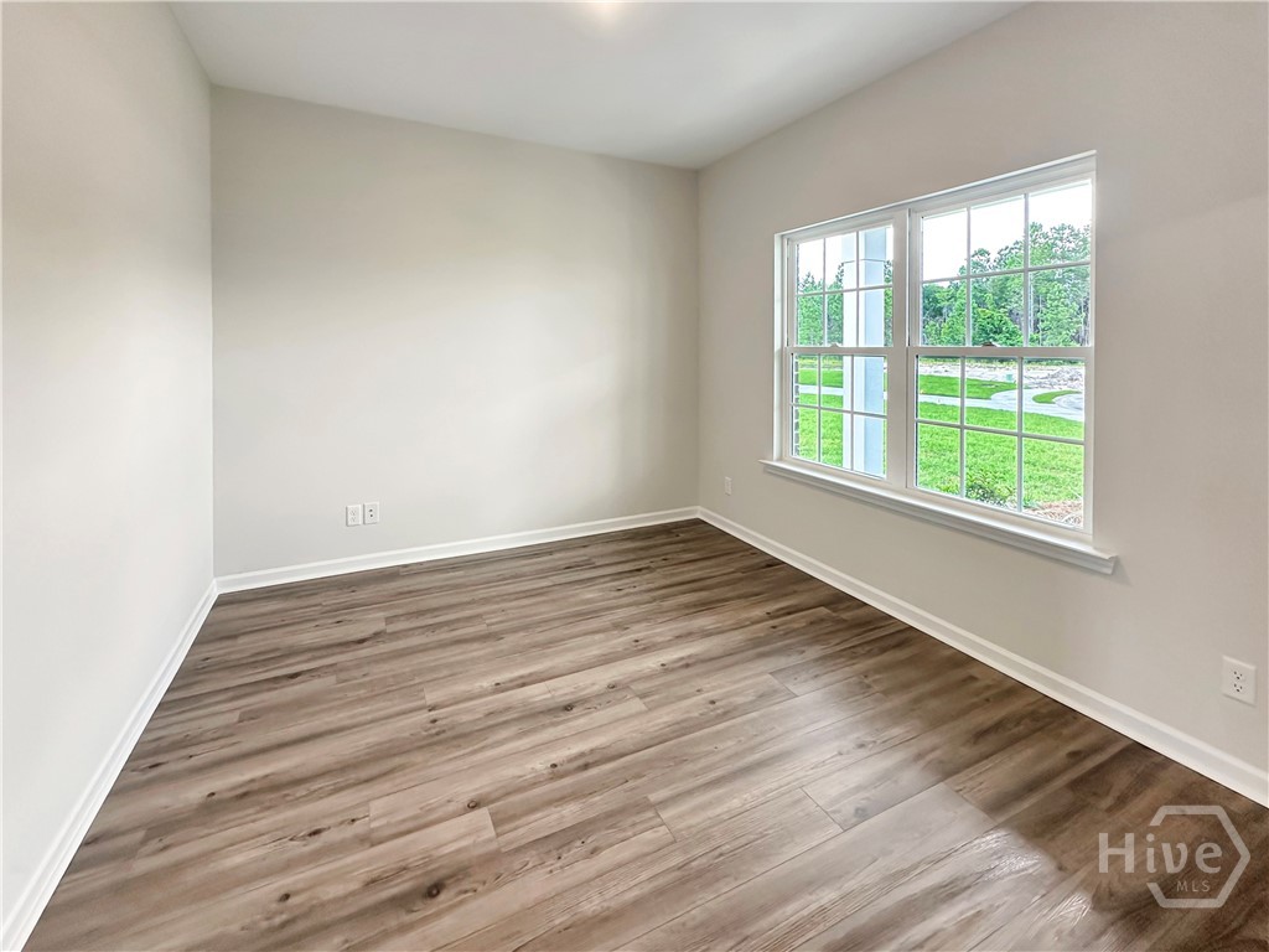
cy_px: 476
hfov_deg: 102.1
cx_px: 634
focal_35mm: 14
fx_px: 513
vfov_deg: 85.7
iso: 100
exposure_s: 1/120
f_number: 2.2
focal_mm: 2.22
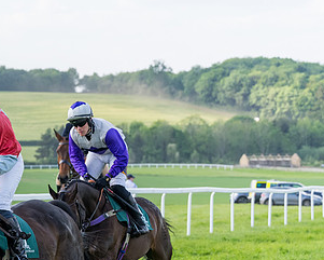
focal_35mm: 202
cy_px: 216
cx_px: -21
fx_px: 1938
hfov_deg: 9.5
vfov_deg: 7.6
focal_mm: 70
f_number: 4
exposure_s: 1/2000
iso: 500
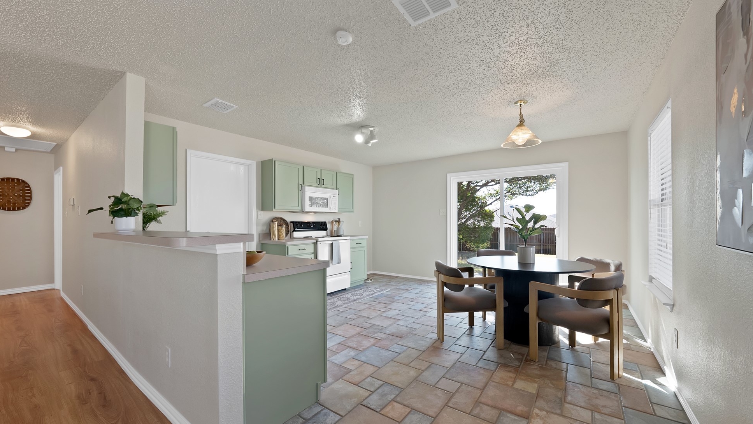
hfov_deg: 110.8
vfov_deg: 78.4
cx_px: 375
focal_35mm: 13
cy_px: 223
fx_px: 260
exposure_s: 1/5
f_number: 9
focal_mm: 12
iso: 640
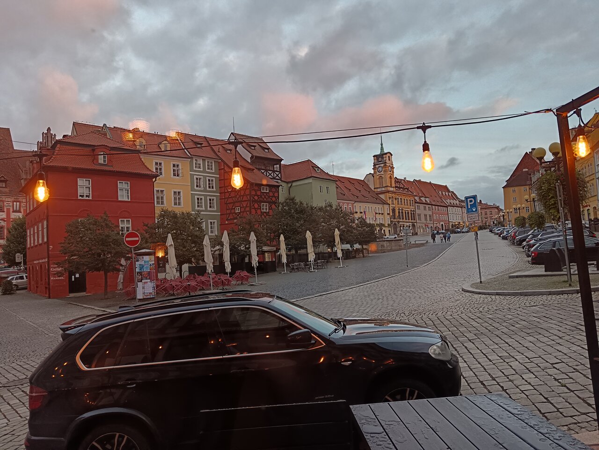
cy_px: 225
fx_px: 467
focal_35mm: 27
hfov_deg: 65.3
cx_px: 300
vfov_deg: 51.4
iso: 540
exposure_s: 1/100
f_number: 1.9
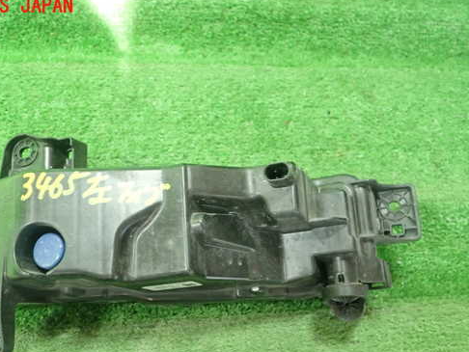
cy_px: 211
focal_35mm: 37
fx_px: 502
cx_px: 187
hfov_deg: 49.8
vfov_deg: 38.5
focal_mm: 5.5
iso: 500
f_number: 2.3
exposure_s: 1/125
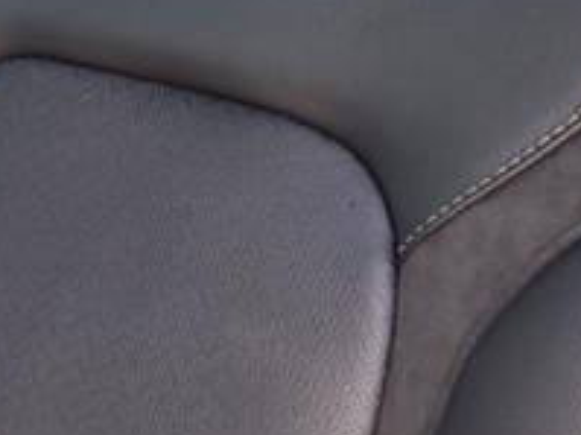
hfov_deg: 19.3
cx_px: -318
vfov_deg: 16.5
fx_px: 1459
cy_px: -38
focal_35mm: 87
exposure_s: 1/60.2
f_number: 1.9
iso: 50
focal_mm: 3.58
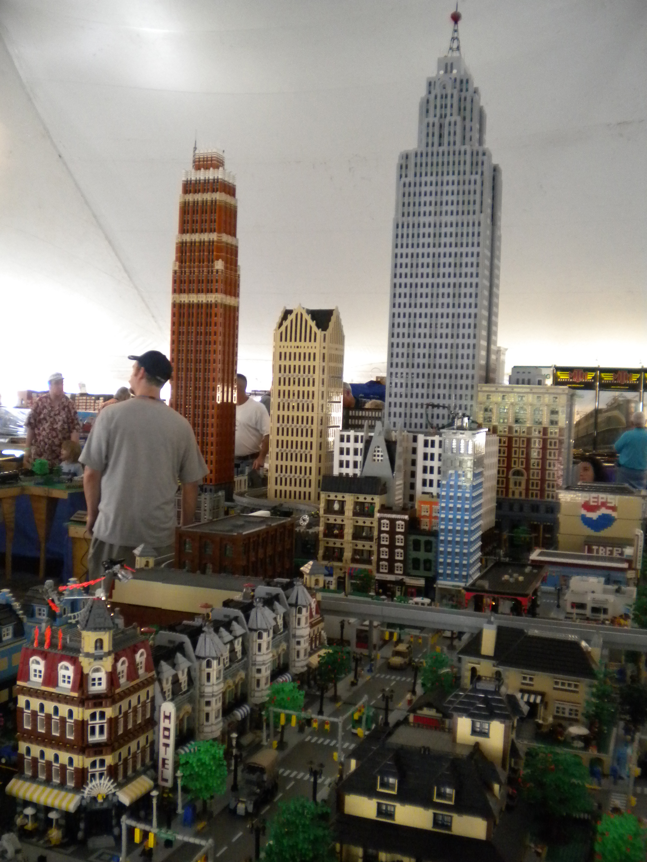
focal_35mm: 35
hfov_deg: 40.7
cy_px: 431
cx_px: 324
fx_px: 872
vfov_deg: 52.6
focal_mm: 6.3
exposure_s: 1/52.8
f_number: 3.1
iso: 400
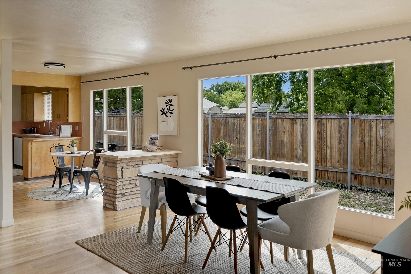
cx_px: 206
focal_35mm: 28
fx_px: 320
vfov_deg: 46.4
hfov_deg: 65.5
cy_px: 137
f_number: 4
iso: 1000
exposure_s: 1/25
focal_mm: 28
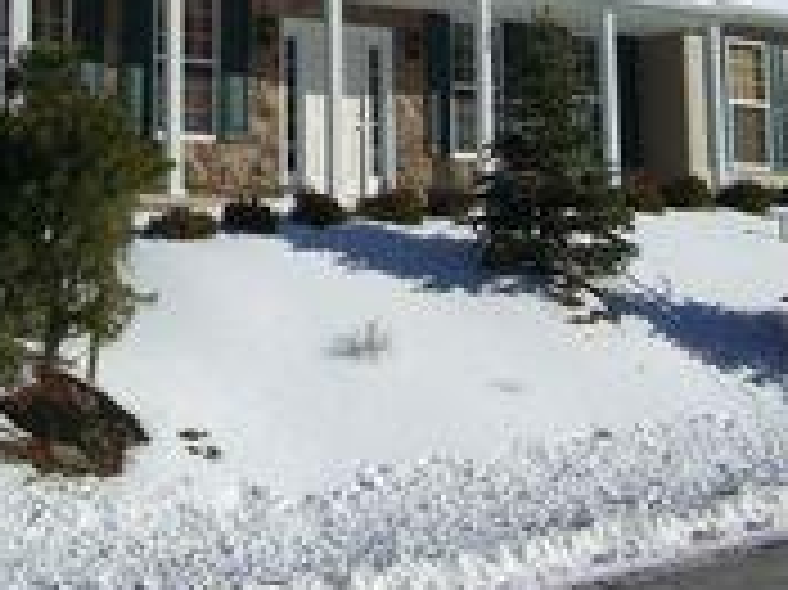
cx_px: 212
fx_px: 1820
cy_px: 0
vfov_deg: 18.0
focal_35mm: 80
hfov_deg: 24.2
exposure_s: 1/800
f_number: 5.6
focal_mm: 7.9
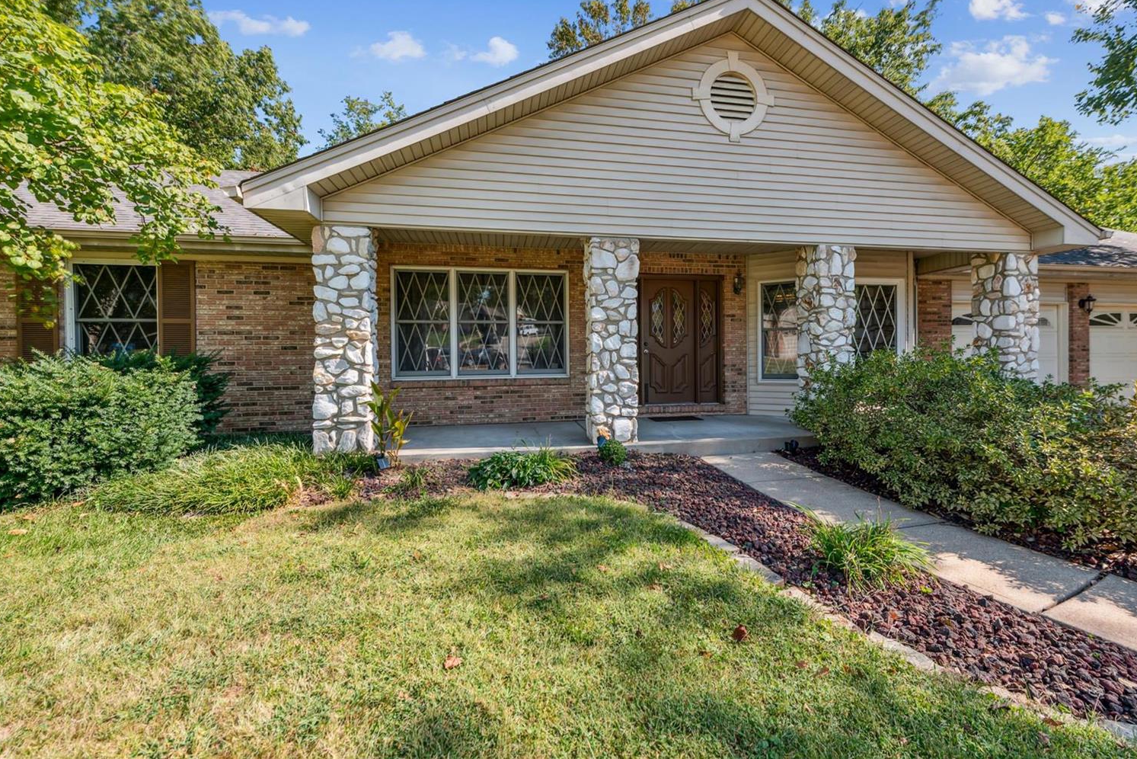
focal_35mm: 15
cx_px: 600
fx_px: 474
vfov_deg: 77.2
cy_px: 353
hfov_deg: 100.3
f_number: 7.1
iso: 100
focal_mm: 14
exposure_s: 1/80
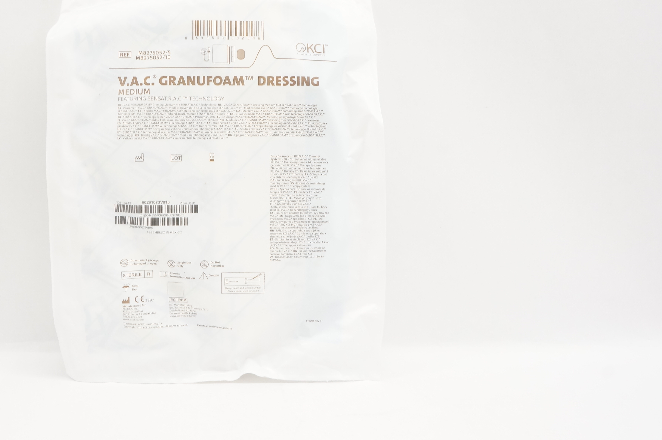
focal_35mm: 37
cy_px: 178
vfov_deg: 35.8
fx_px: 680
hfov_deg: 51.2
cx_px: 234
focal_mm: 18
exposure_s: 1/30
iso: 800
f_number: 11
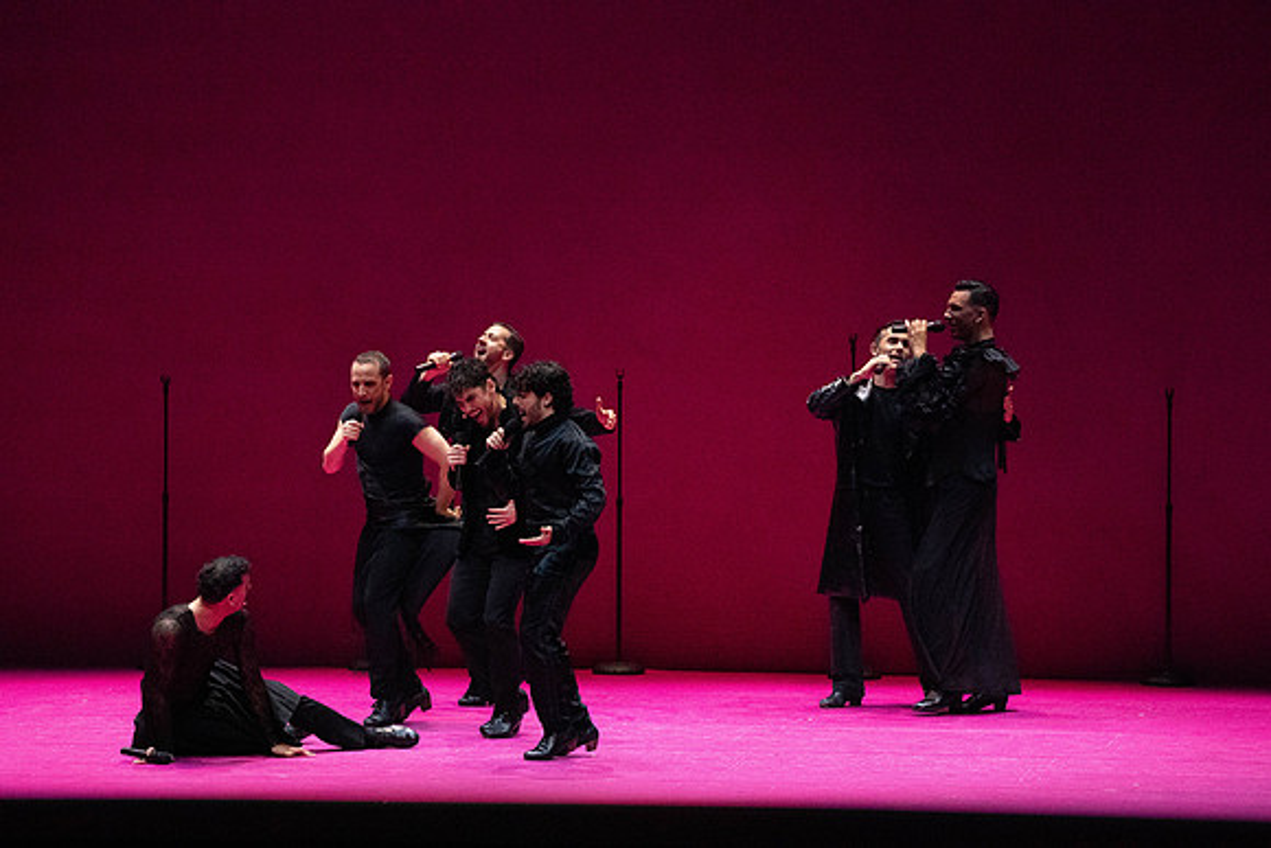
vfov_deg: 5.8
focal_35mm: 238
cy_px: 424
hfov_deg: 8.6
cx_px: 636
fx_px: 8404
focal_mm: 238
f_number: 10
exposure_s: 1/400
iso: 25600
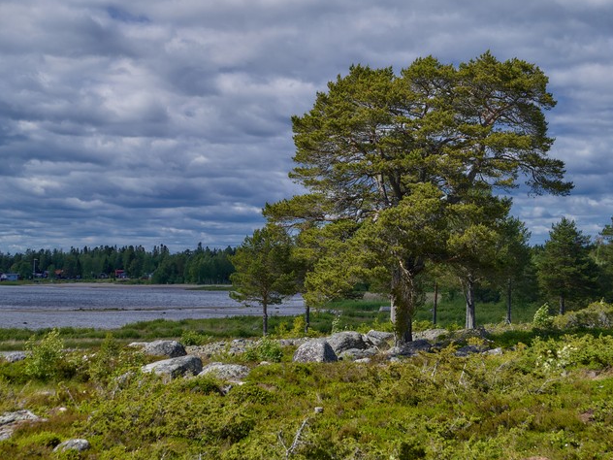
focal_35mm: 76
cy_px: 229
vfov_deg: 19.4
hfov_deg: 25.7
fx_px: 1346
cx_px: 309
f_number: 5.6
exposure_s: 1/800
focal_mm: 34
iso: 100
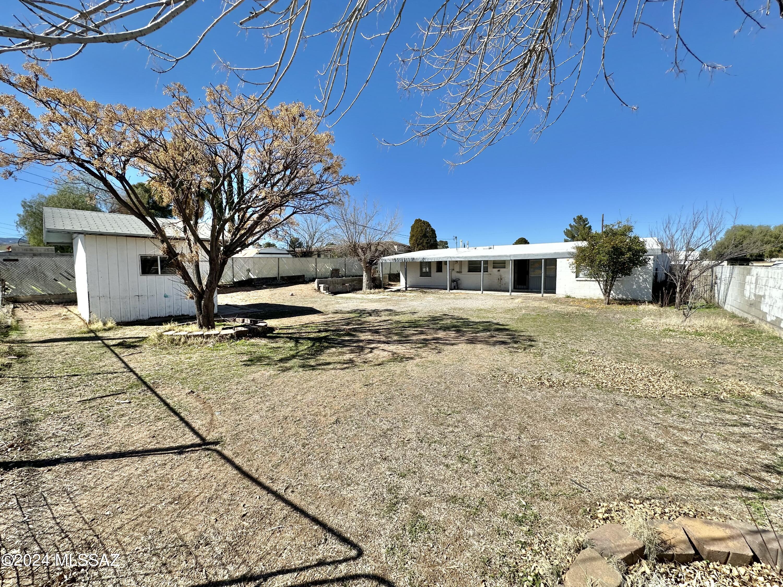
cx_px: 392
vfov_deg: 85.7
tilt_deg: -3.8
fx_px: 317
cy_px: 294
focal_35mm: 14
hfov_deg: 102.1
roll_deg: +0.8
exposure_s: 1/1949
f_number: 2.2
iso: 50
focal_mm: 2.22
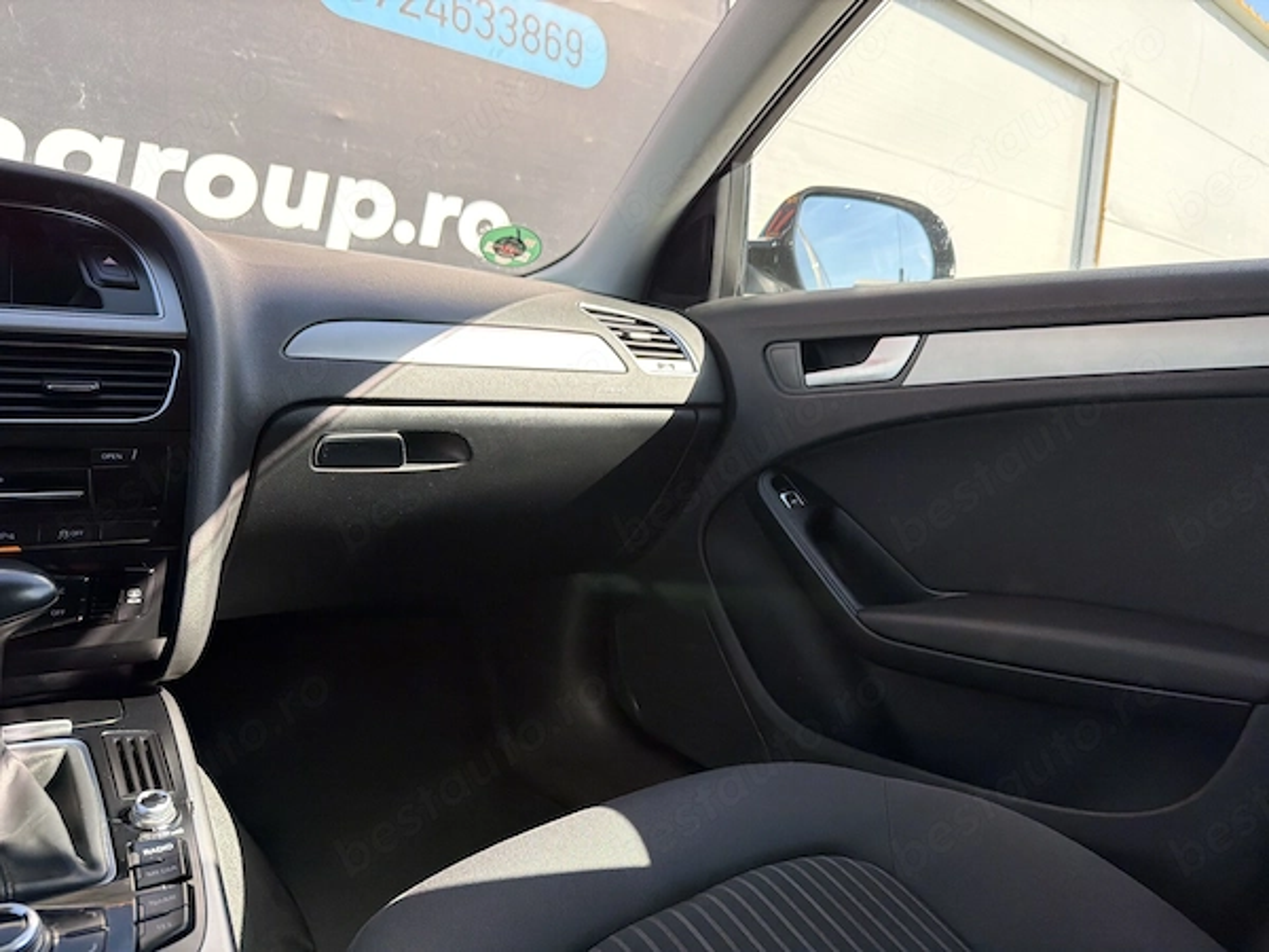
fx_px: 880
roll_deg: -1.0
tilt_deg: -6.2
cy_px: 476
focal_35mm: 24
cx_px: 634
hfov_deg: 71.6
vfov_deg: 56.8
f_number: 1.78
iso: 320
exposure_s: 1/1314
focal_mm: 6.76
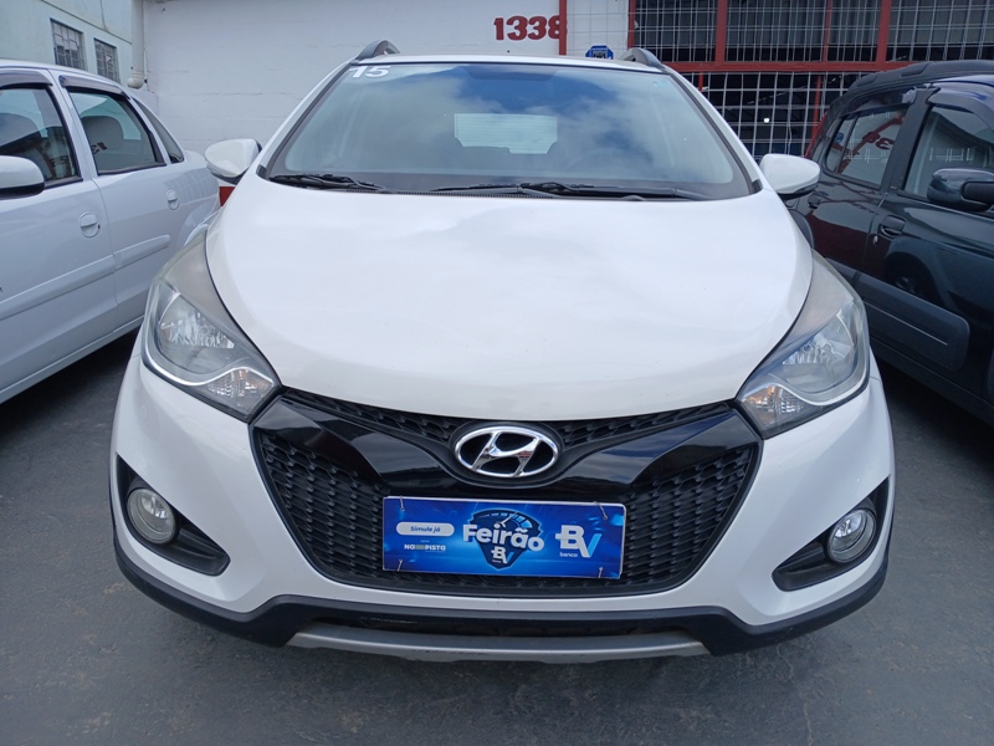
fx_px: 747
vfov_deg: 53.1
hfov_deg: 67.3
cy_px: 373
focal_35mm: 26
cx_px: 497
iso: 20
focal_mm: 3.98
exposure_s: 1/514
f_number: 1.8
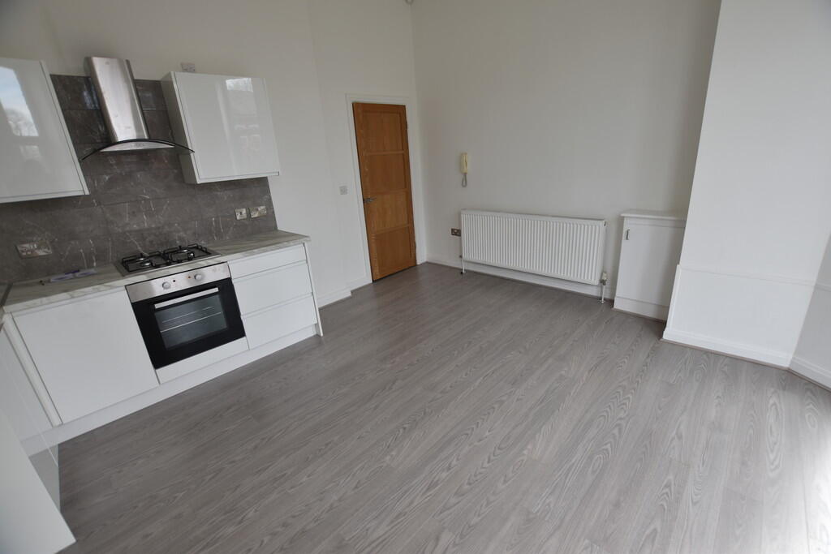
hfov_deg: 100.4
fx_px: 346
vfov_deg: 77.3
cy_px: 277
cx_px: 416
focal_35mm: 15
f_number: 4.5
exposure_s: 1/80
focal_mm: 10
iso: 100
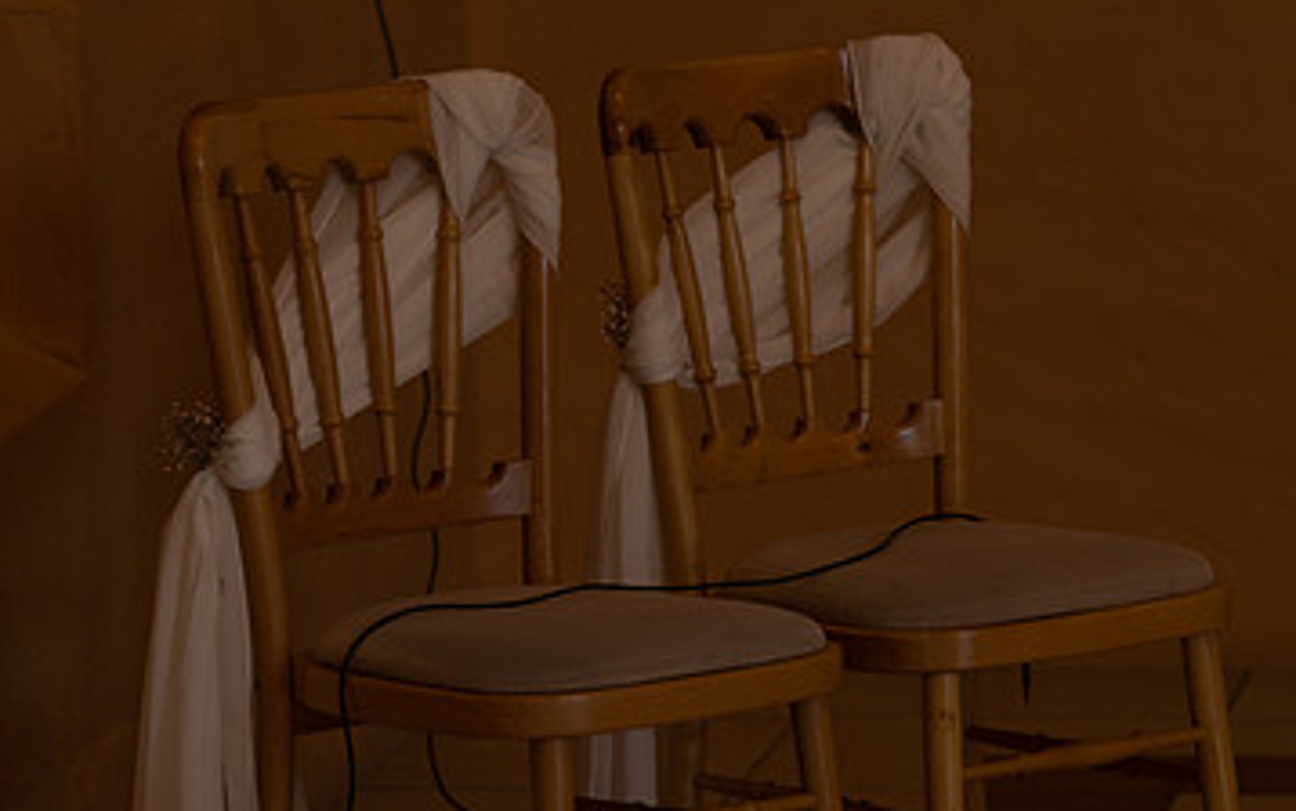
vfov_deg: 5.2
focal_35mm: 251
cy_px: 509
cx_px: 753
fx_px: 8868
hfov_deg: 8.4
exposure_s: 1/80
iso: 125
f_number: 3.5
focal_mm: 135
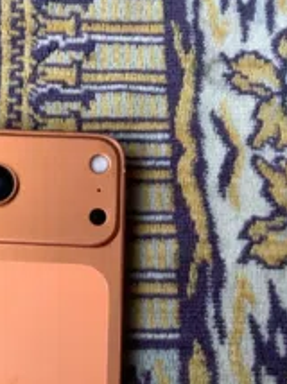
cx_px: 22
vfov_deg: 32.9
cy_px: 264
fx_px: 642
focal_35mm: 58
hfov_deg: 24.4
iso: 125
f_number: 2.4
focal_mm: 3.3
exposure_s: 1/50
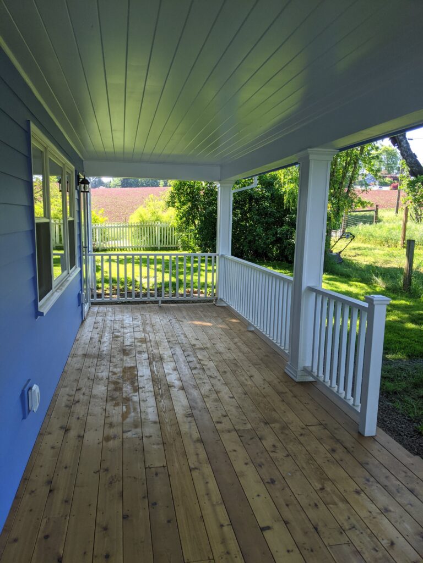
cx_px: 212
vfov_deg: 65.3
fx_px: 440
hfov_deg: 51.4
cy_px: 282
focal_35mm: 27
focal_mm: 4.44
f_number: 1.8
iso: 156
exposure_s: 1/1117
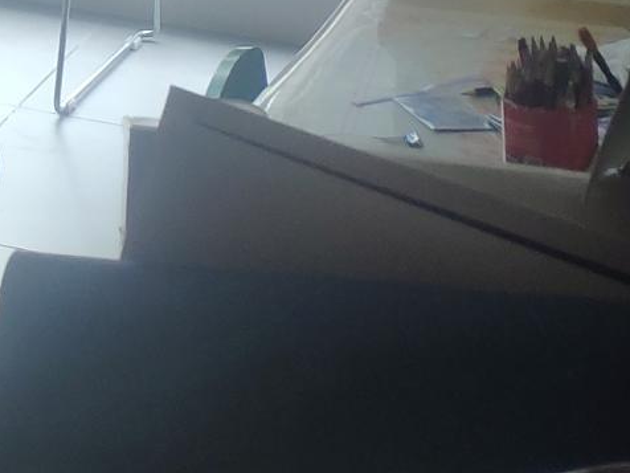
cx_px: -639
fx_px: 2057
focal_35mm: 113
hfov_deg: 14.4
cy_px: -564
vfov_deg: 11.4
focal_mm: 4.22
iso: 365
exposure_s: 1/100
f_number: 1.8
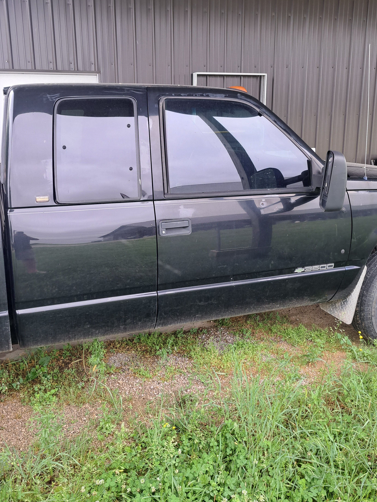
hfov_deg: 46.7
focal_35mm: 30
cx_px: 162
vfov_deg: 59.7
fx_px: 436
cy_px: 215
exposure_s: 1/120
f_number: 1.8
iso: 50
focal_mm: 5.23
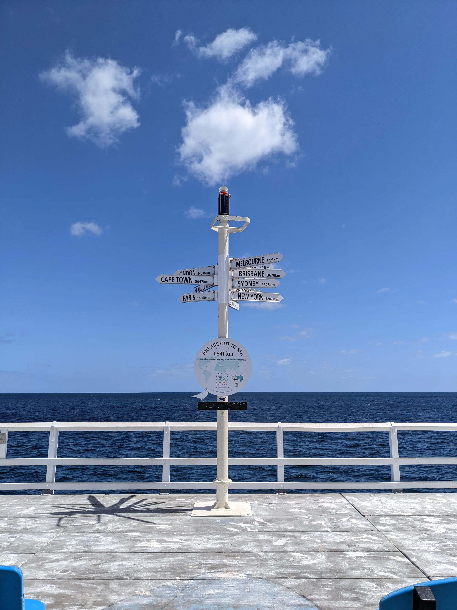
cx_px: 228
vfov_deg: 65.3
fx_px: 475
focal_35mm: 27
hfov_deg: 51.4
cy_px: 305
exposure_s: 1/7812
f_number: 1.73
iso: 61
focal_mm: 4.38
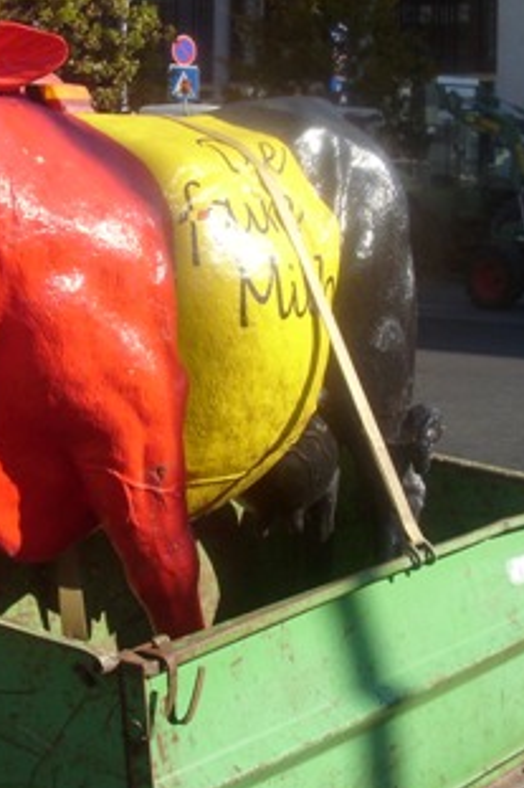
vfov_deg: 26.3
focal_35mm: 77
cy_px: 299
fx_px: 1683
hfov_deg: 17.6
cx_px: 127
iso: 80
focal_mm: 6
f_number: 5.5
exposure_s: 1/350
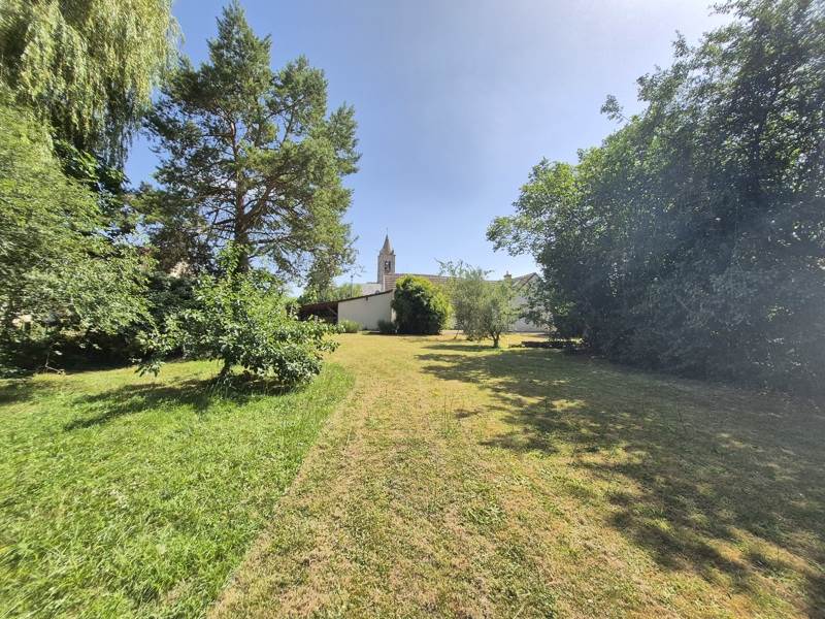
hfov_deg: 106.2
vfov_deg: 89.9
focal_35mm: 13
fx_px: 310
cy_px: 310
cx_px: 412
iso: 50
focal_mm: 1.74
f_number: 2.2
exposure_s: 1/860
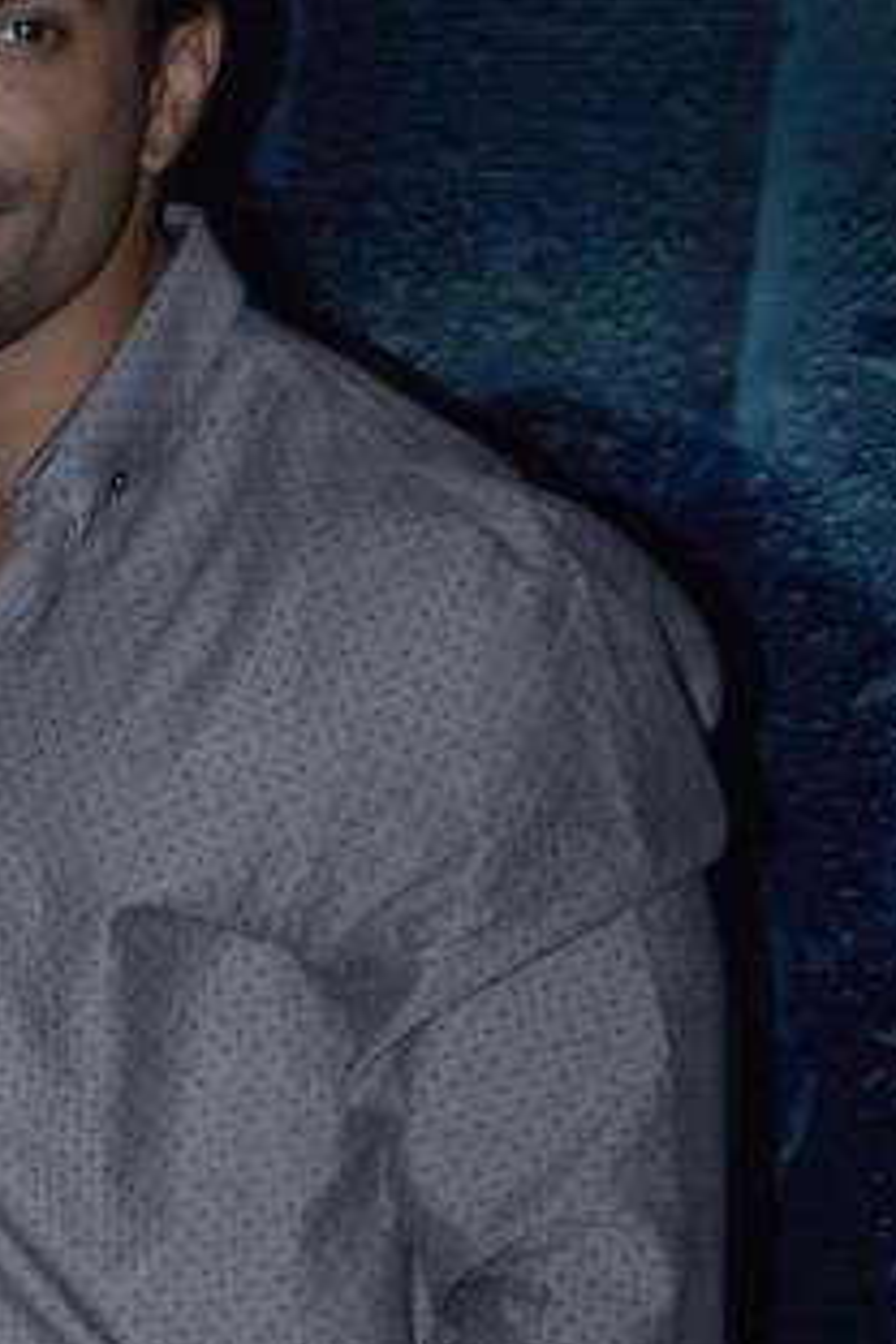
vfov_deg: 15.5
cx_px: -1193
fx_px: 4853
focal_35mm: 130
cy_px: 1374
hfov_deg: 9.5
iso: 800
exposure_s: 1/200
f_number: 11
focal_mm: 18
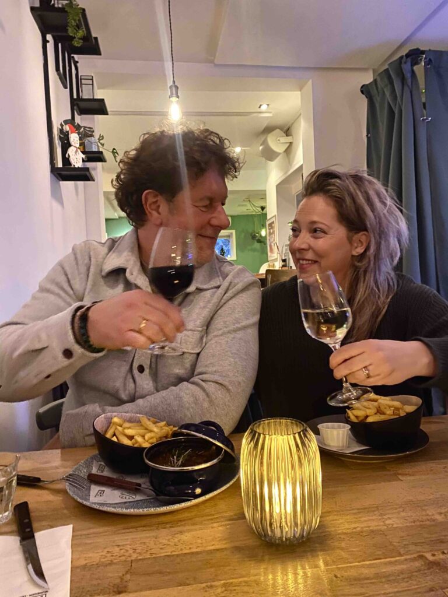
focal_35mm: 26
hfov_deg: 53.1
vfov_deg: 67.3
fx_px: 449
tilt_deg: -1.8
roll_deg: +3.2
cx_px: 224
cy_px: 298
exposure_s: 1/17
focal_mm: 4.25
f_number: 1.8
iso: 1000
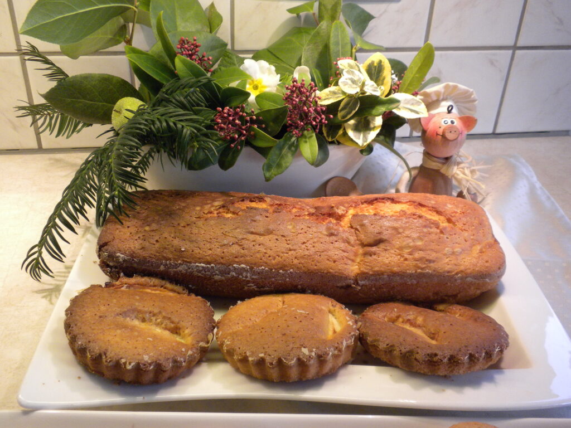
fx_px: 610
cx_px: 286
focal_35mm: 37
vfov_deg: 38.7
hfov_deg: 50.1
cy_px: 214
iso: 359
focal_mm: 6.6
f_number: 3.5
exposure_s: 1/60.3
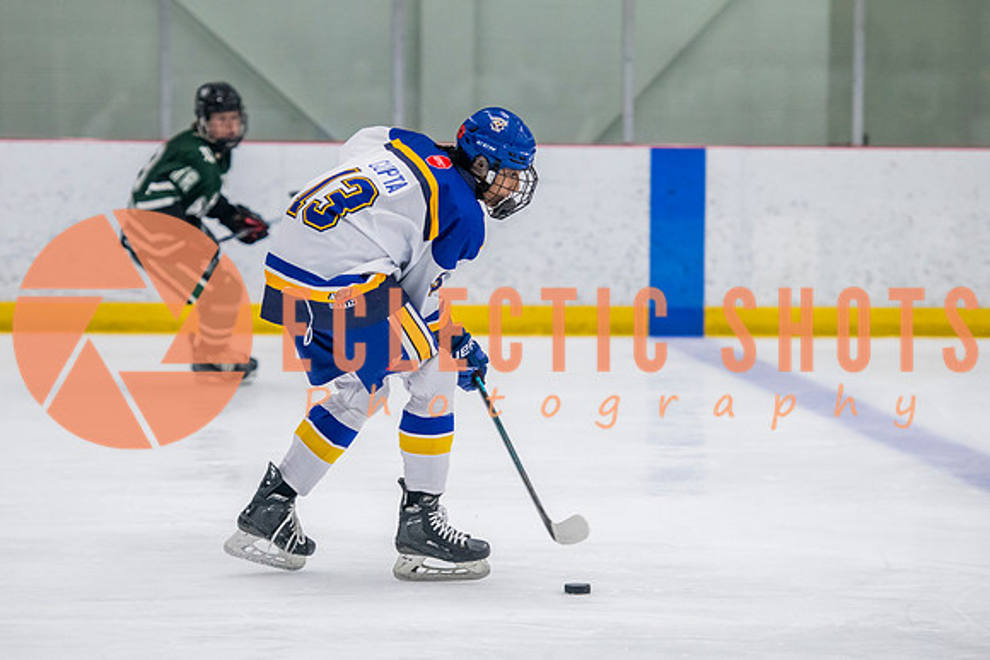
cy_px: 290
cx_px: 452
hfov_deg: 11.4
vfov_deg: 7.6
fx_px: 4952
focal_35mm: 180
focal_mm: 135
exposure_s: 1/640
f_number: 3.2
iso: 2000
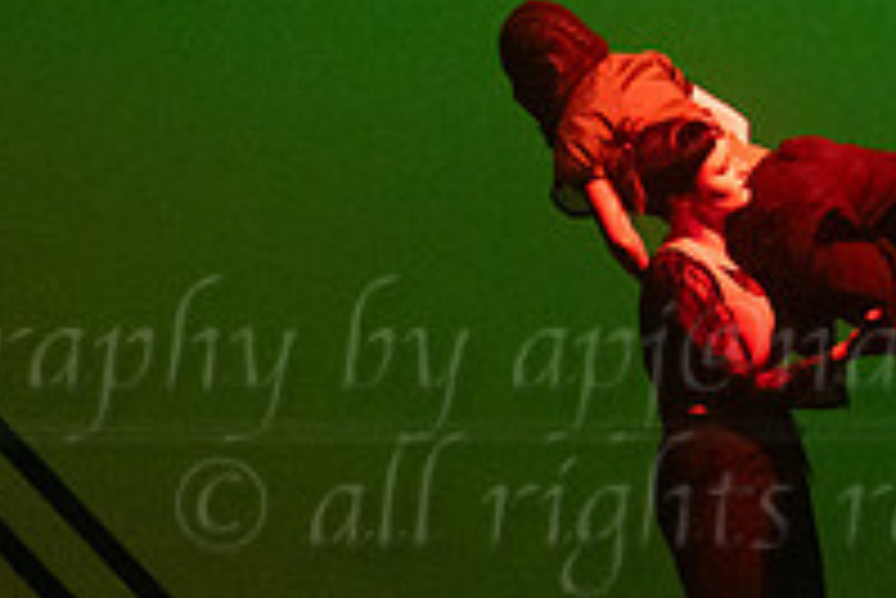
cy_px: 444
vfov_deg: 5.0
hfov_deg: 7.4
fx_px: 6924
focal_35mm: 278
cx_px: 659
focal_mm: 75
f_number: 3.2
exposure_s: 1/320
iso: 4000
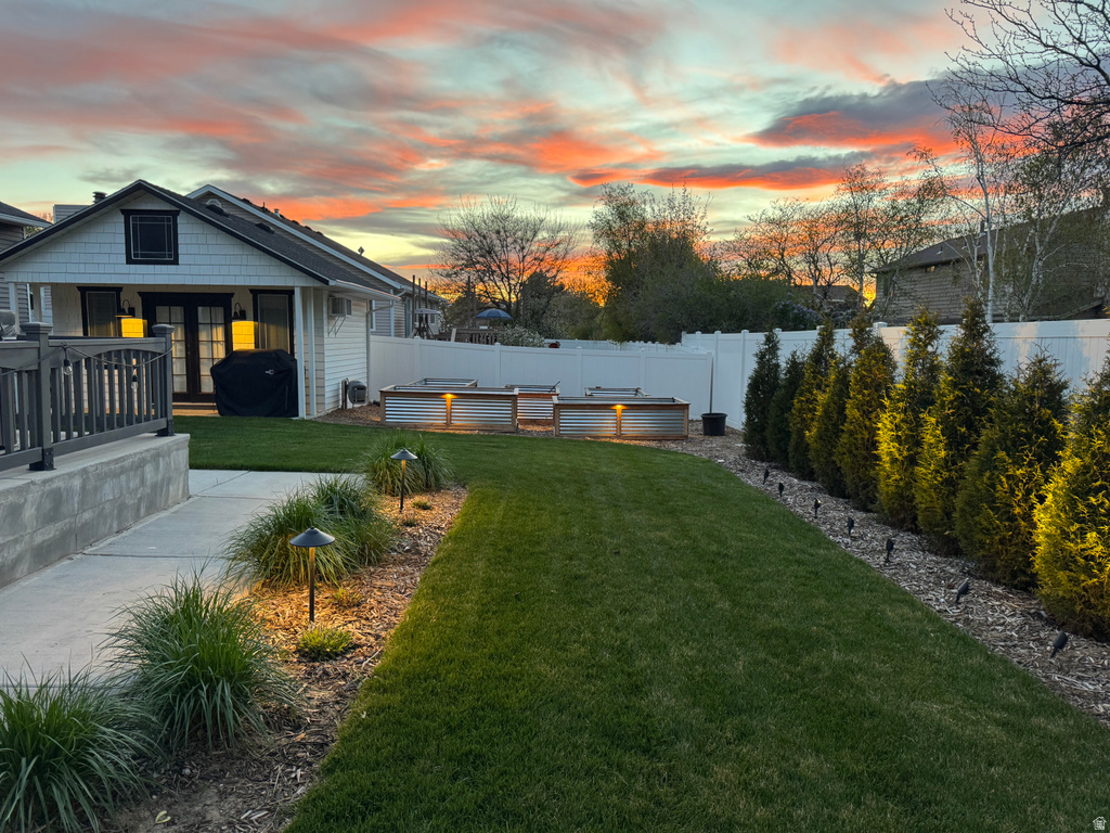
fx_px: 770
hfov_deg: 71.6
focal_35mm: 24
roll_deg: -0.4
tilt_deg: -7.3
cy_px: 416
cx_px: 555
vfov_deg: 56.8
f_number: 1.78
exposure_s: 1/89
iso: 200
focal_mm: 6.76
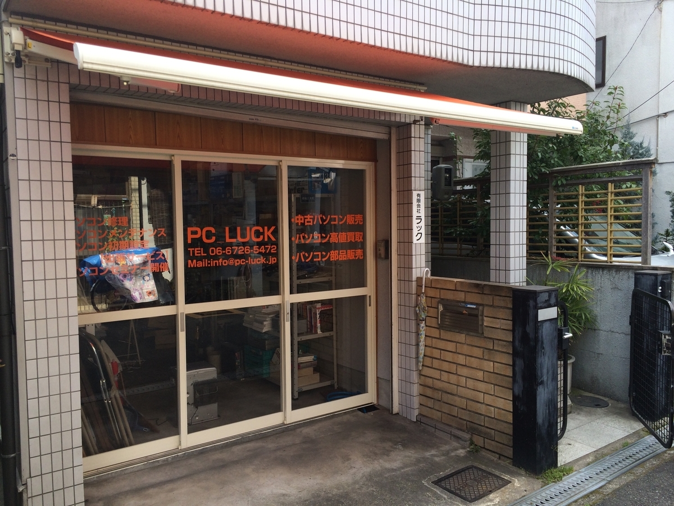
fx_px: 584
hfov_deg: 60.0
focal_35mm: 30
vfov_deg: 46.8
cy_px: 253
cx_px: 337
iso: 32
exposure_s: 1/342
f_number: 2.2
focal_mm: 4.12
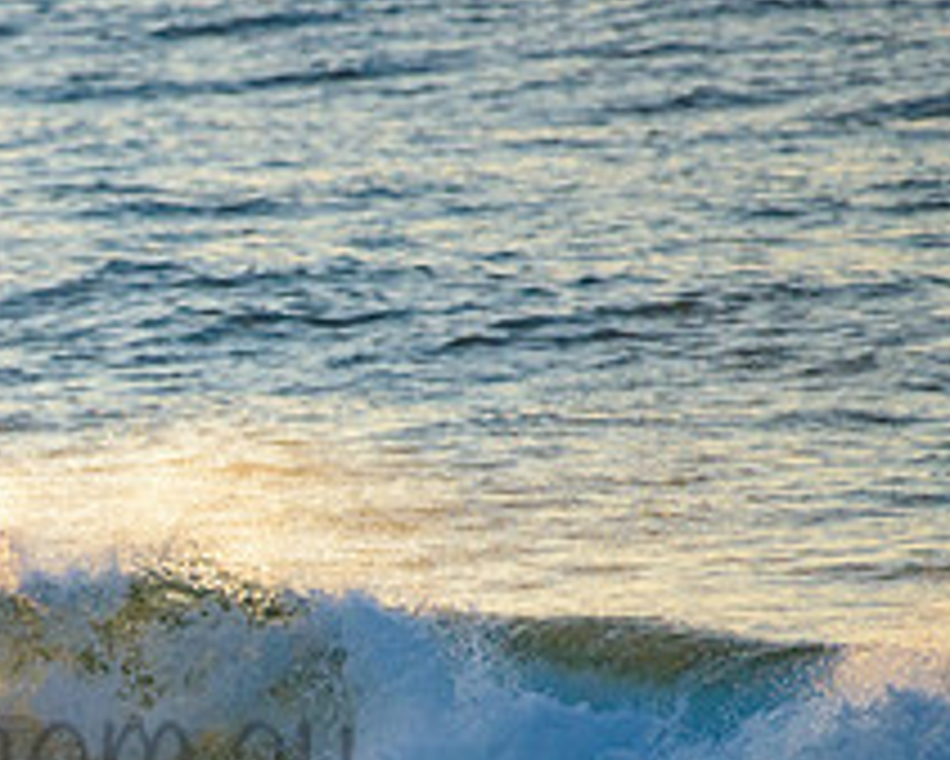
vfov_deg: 1.2
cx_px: -122
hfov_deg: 1.5
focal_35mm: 1292
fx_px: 36343
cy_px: 704
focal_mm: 500
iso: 500
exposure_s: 1/2000
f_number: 5.6
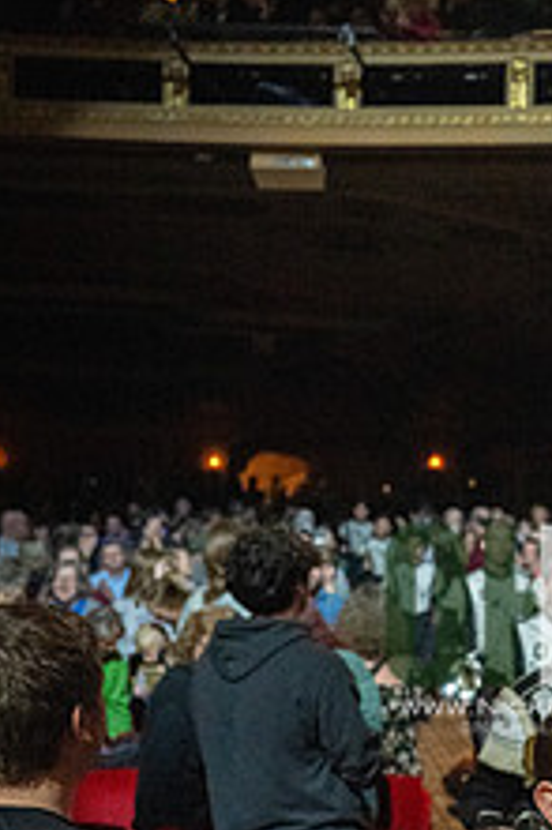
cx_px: 552
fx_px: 1175
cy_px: 627
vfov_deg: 37.9
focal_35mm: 51
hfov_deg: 25.2
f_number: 2.8
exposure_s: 1/500
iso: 12800
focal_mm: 25
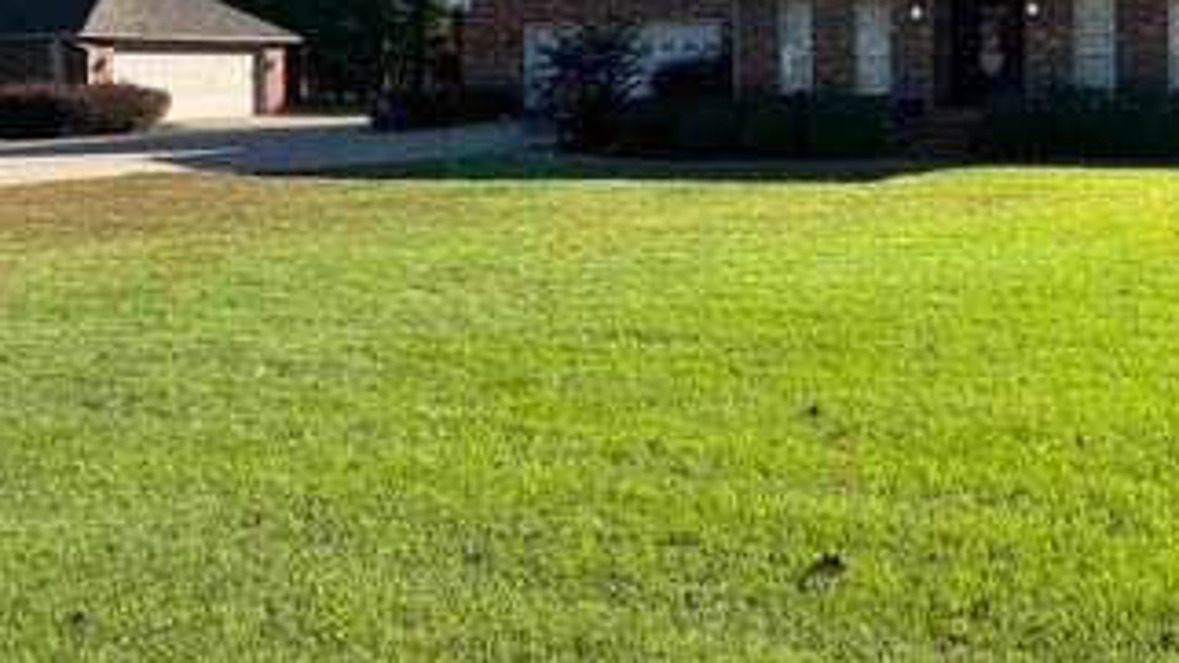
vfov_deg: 26.2
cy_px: 68
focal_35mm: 44
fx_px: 1375
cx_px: 912
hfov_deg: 44.5
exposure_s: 1/1901
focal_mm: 5.7
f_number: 1.5
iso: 50
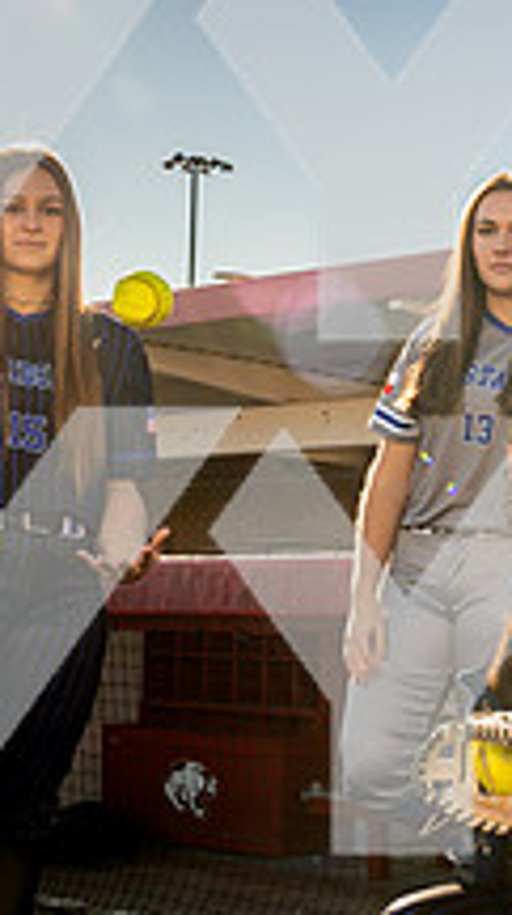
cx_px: 580
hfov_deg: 15.4
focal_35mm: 76
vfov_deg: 27.7
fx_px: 1840
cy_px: 633
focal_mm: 27
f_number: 6.3
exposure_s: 1/250
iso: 125
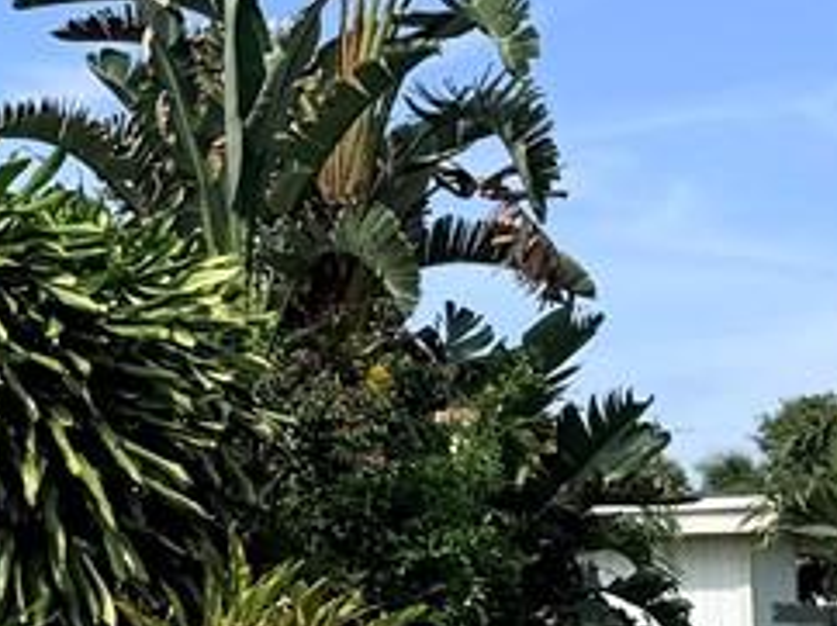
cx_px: -827
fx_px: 3841
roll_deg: +0.8
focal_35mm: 159
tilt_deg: +2.5
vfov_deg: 9.3
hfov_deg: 11.3
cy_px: 560
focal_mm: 6.76
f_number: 1.78
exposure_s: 1/4975
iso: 80
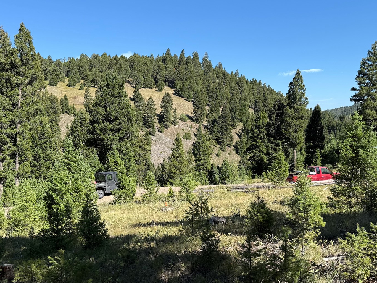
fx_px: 392
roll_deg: -0.9
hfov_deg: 51.3
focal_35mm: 36
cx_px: 183
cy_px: 183
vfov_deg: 39.3
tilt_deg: -8.1
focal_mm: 6.76
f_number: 1.78
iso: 80
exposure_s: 1/2445
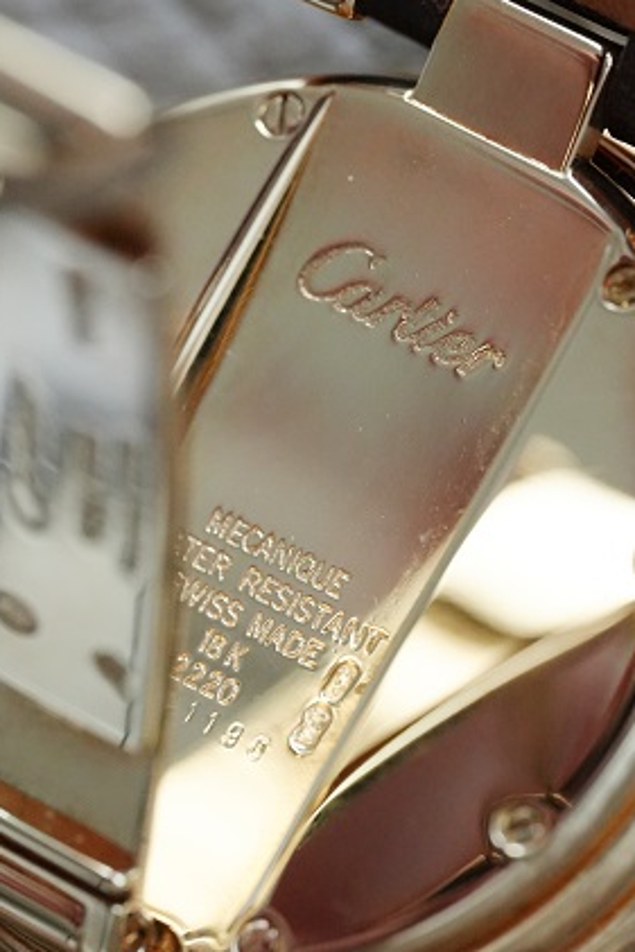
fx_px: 4626
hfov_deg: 7.9
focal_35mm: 175
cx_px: 334
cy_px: 537
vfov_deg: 11.7
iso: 5000
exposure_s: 1/250
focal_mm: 105
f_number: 5.6
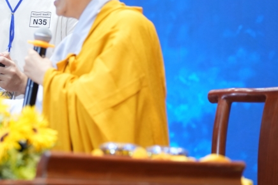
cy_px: 17
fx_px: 1645
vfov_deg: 6.4
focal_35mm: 213
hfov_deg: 9.6
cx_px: -24
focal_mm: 95
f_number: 2.8
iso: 1600
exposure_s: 1/80
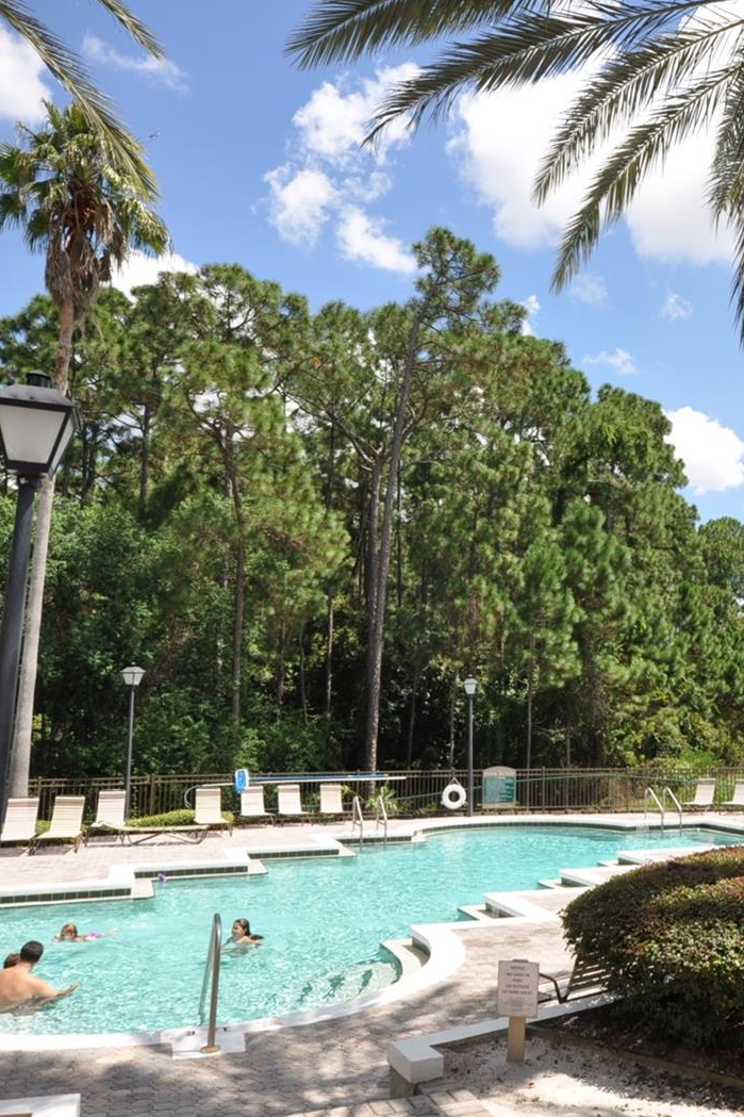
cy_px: 563
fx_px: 992
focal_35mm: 32
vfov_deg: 58.7
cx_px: 625
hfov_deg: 39.0
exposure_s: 1/200
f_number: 11
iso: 200
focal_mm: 14
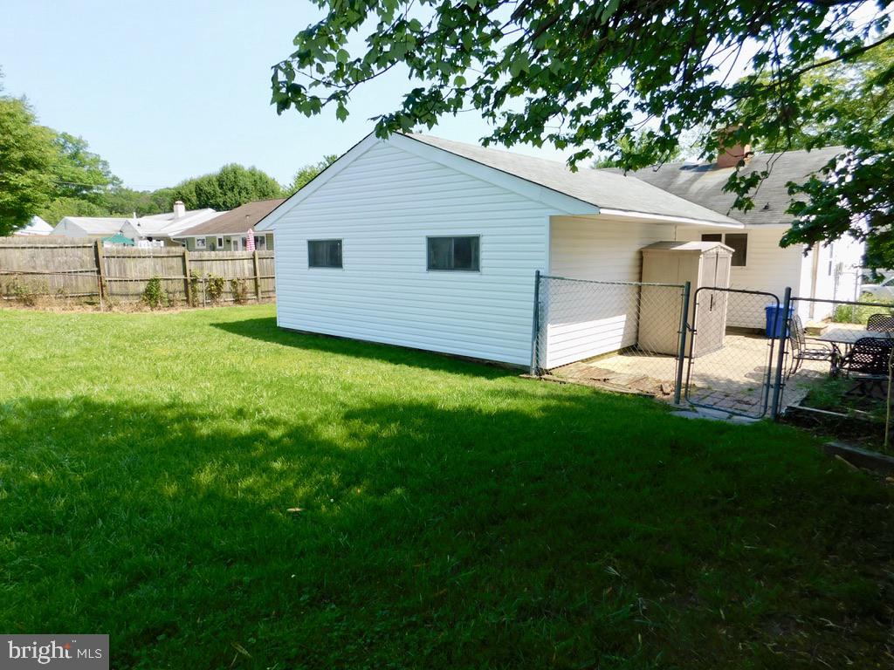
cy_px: 335
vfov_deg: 58.9
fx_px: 594
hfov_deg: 73.9
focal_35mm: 23
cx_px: 447
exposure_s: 1/800
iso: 125
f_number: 3
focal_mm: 4
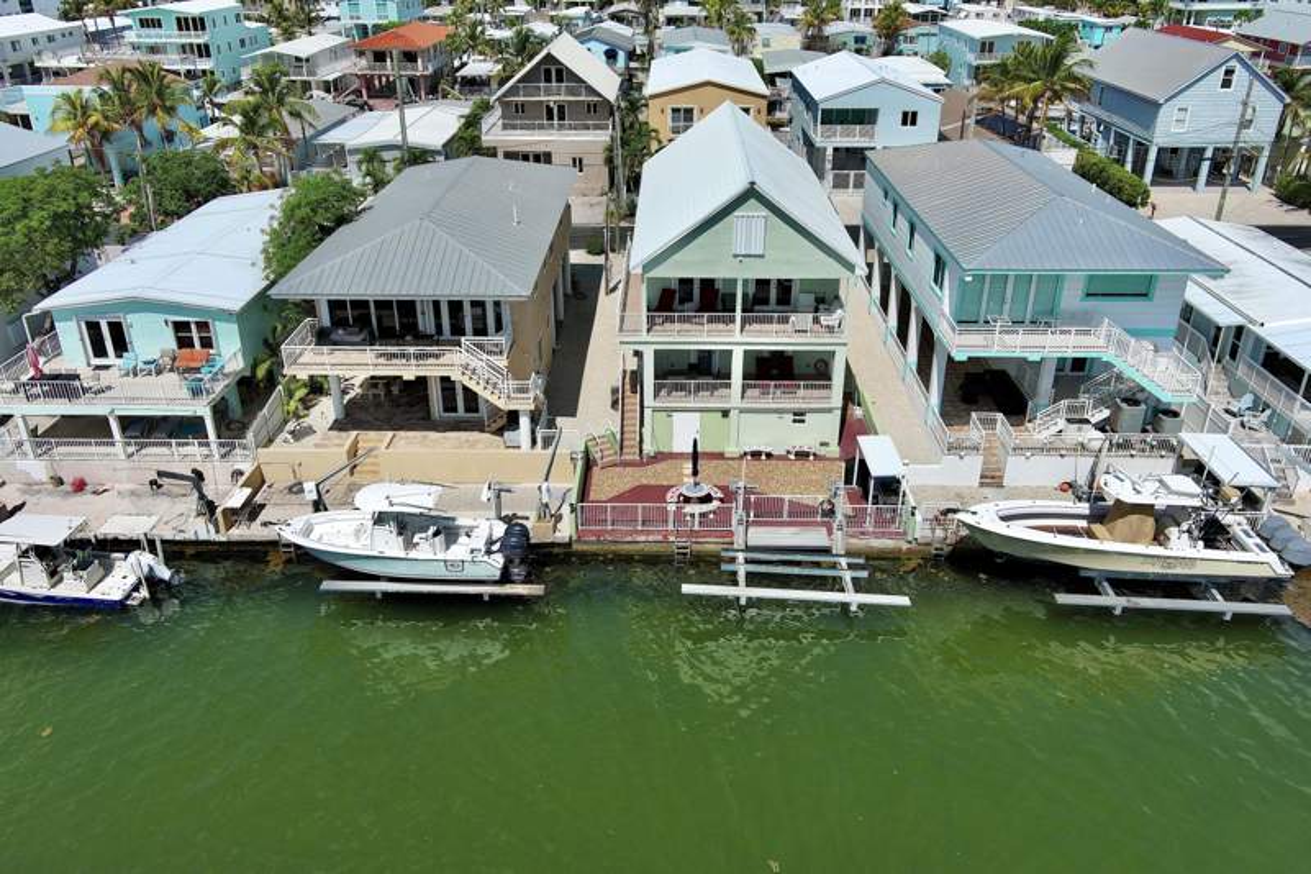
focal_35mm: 29
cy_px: 437
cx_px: 656
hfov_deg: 63.7
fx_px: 1056
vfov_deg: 44.9
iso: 102
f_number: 2.8
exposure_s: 1/3021
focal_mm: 10.57
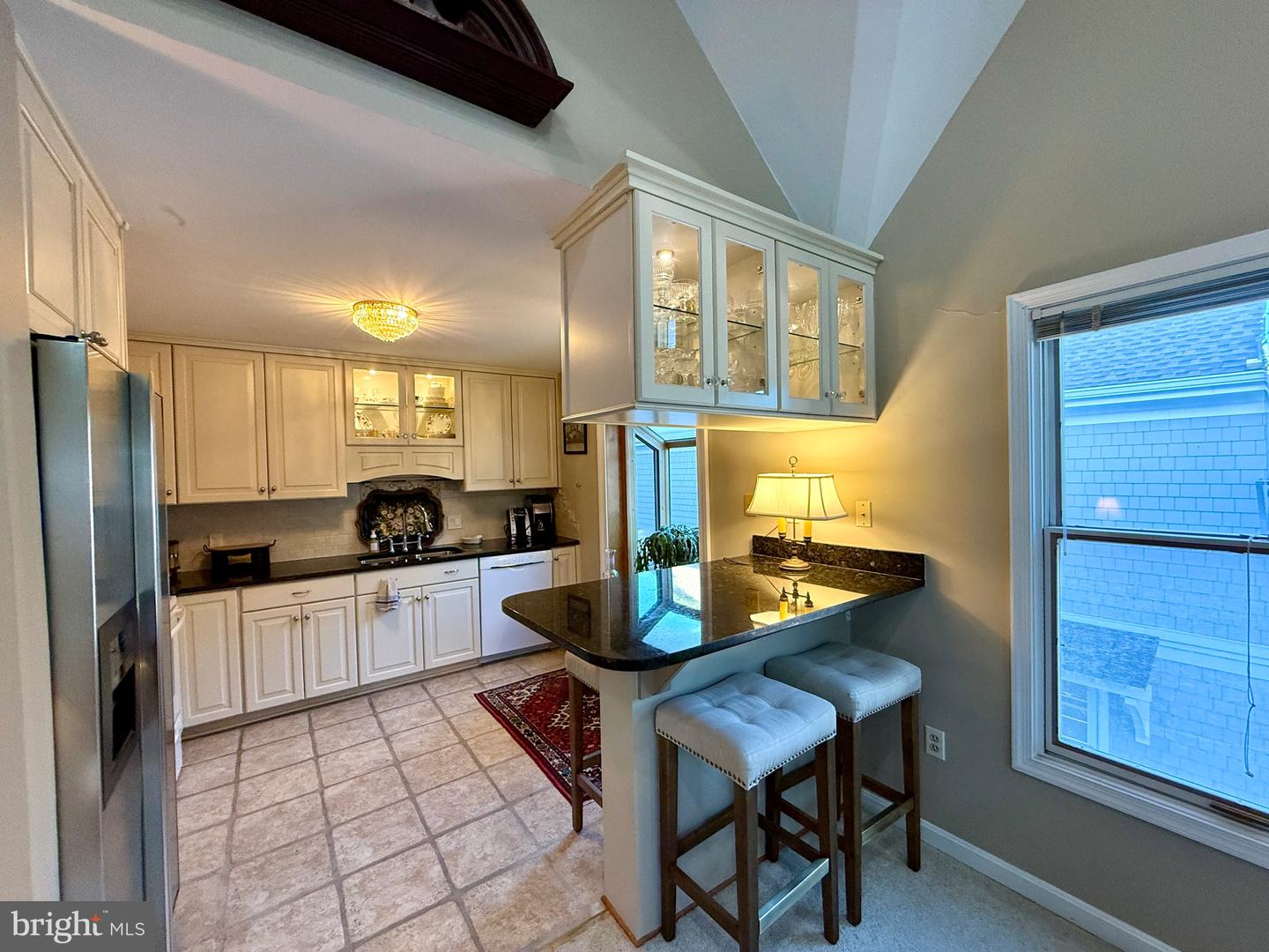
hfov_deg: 102.1
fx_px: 513
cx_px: 634
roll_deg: +0.9
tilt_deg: -0.5
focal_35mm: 14
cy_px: 476
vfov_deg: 85.7
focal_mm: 2.22
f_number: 2.2
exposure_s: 1/120
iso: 320
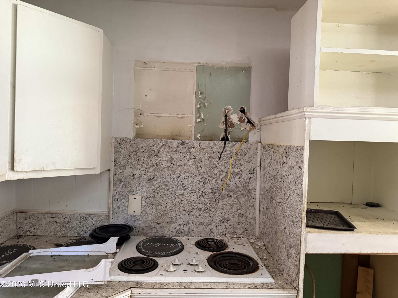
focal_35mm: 24
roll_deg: -1.1
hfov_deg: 71.6
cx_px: 199
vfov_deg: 56.8
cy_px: 149
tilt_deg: -1.6
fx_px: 276
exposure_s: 1/60
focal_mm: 6.76
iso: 640
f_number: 1.78
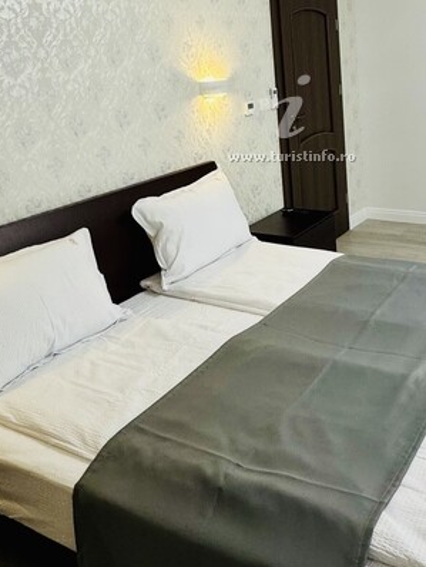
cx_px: 312
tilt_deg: -7.6
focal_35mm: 36
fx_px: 590
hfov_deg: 38.8
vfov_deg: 49.1
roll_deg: +3.3
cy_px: 137
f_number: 2.2
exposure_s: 1/100
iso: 200
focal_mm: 2.22
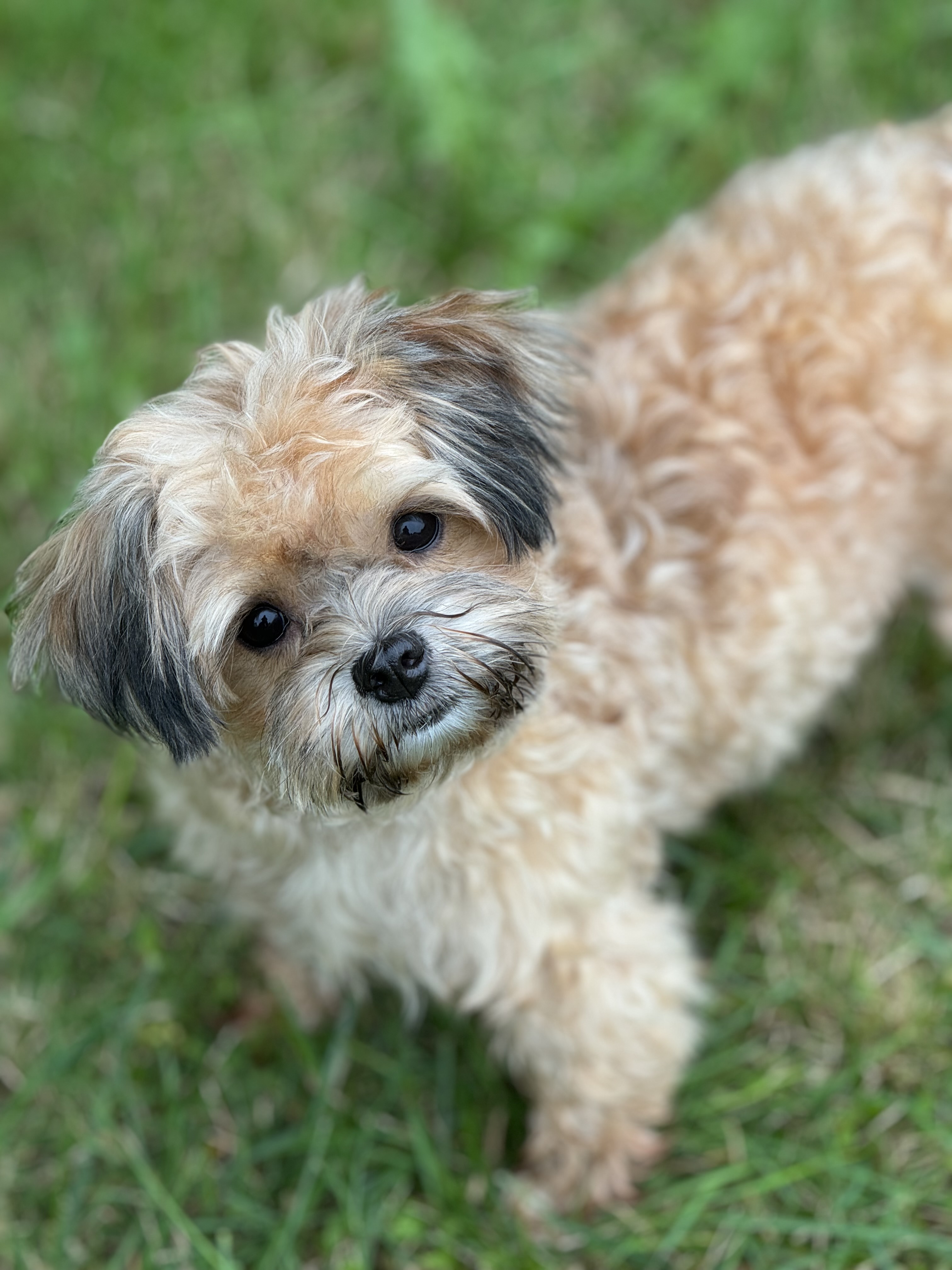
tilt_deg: -49.0
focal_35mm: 120
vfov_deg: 16.4
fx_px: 4400
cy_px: 635
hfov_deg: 12.3
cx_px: 476
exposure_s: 1/151
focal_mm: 15.66
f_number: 2.8
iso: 50
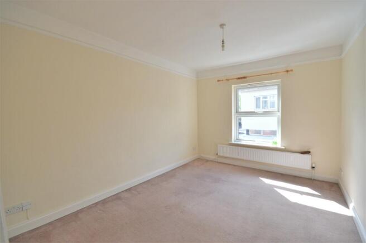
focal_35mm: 15
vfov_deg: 77.2
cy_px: 122
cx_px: 183
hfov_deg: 100.4
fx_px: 152
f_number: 8
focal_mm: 10
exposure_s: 1/250
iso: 800
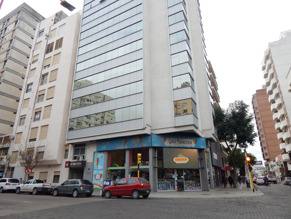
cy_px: 110
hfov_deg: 76.4
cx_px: 146
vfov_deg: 61.1
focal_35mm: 22
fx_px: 185
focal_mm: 4
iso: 125
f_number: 3
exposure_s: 1/500
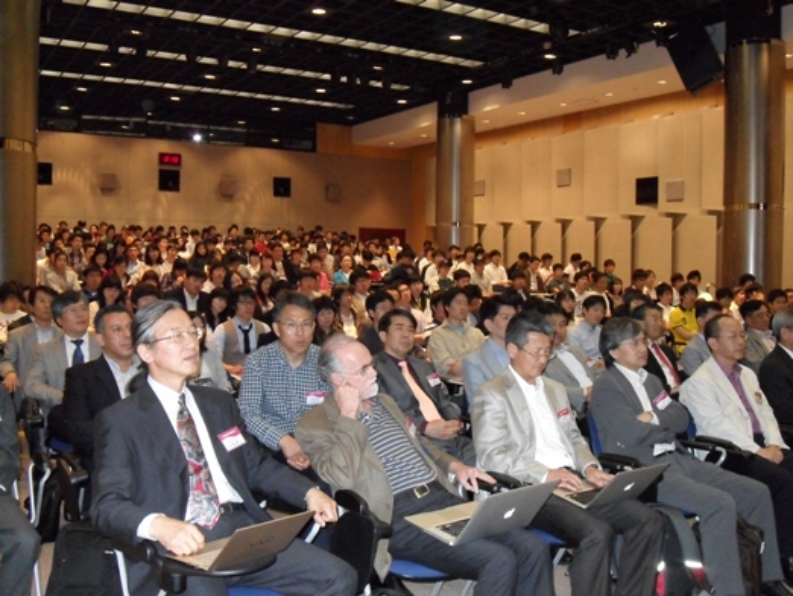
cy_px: 298
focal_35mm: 35
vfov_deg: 40.7
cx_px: 396
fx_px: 802
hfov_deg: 52.6
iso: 640
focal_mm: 6.3
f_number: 3.6
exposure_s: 1/45
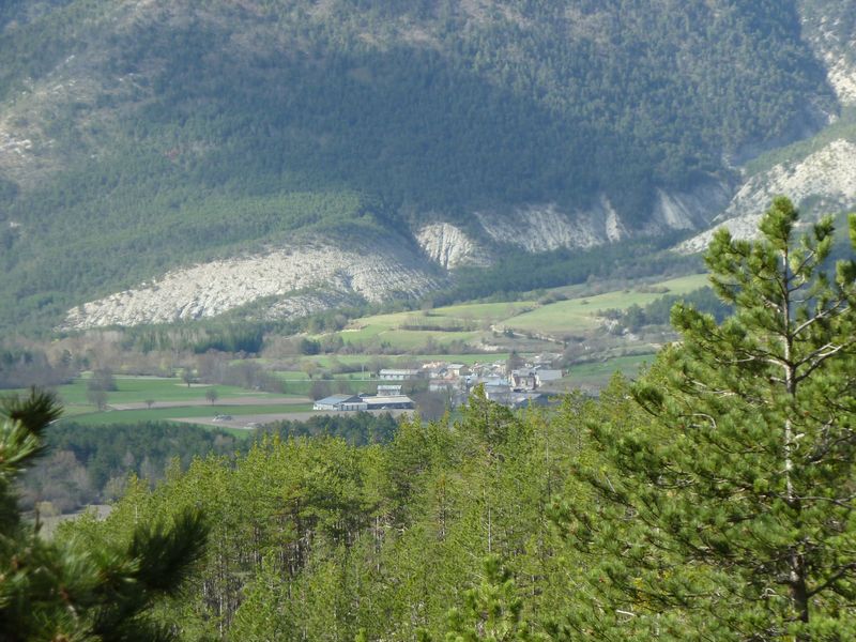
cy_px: 321
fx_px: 3388
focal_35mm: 137
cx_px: 428
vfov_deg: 10.8
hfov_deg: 14.4
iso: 80
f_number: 4.5
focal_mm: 22.5
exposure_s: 1/250
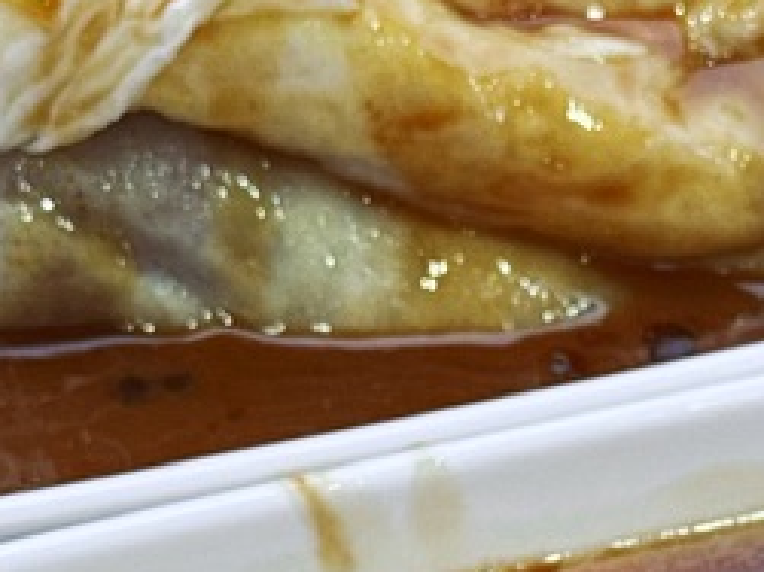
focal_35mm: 196
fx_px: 4324
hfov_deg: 10.1
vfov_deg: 7.5
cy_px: 748
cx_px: 572
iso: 80
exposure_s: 1/100
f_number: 1.78
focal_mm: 6.76
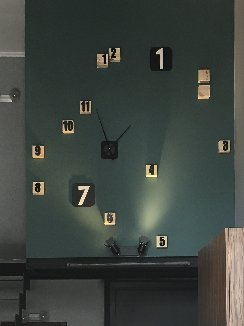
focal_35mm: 30
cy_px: 163
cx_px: 122
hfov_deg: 46.8
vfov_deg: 60.0
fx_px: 282
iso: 50
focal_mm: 4.15
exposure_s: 1/35
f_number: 2.2
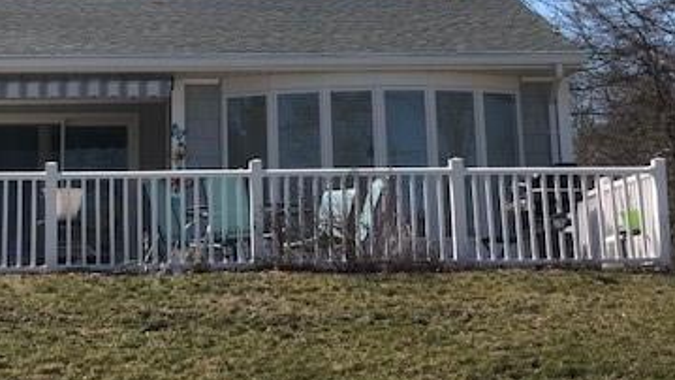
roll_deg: +3.3
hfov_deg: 21.1
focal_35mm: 101
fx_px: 1808
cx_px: 231
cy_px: -135
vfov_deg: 11.6
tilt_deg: +15.7
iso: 16
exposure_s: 1/1021
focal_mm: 6
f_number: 2.4
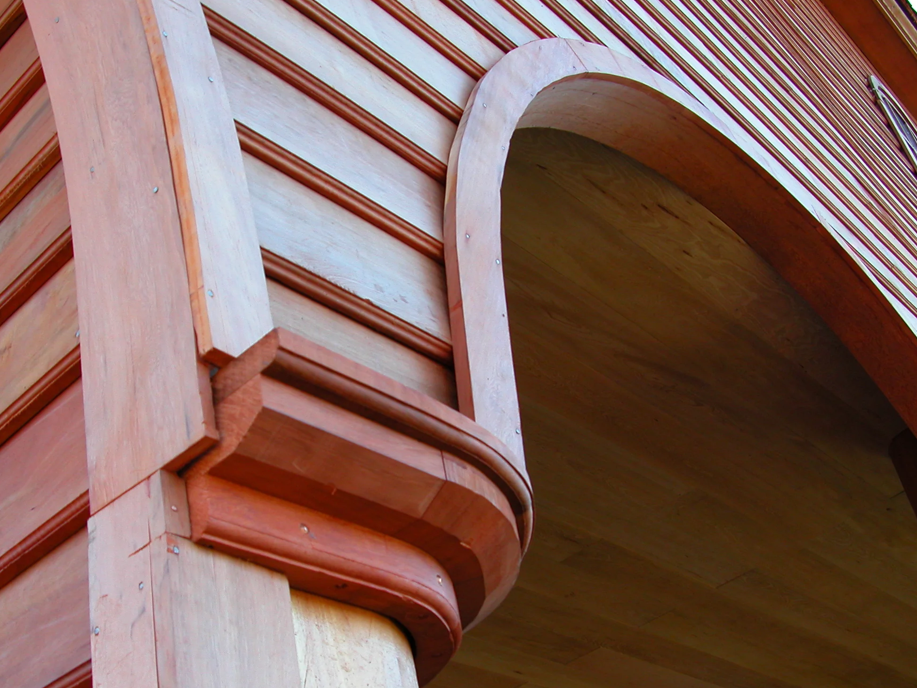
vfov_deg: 31.4
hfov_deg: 41.1
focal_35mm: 46
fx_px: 1219
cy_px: 434
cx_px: 377
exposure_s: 1/77.4
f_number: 3.2
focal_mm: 8.9
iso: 100
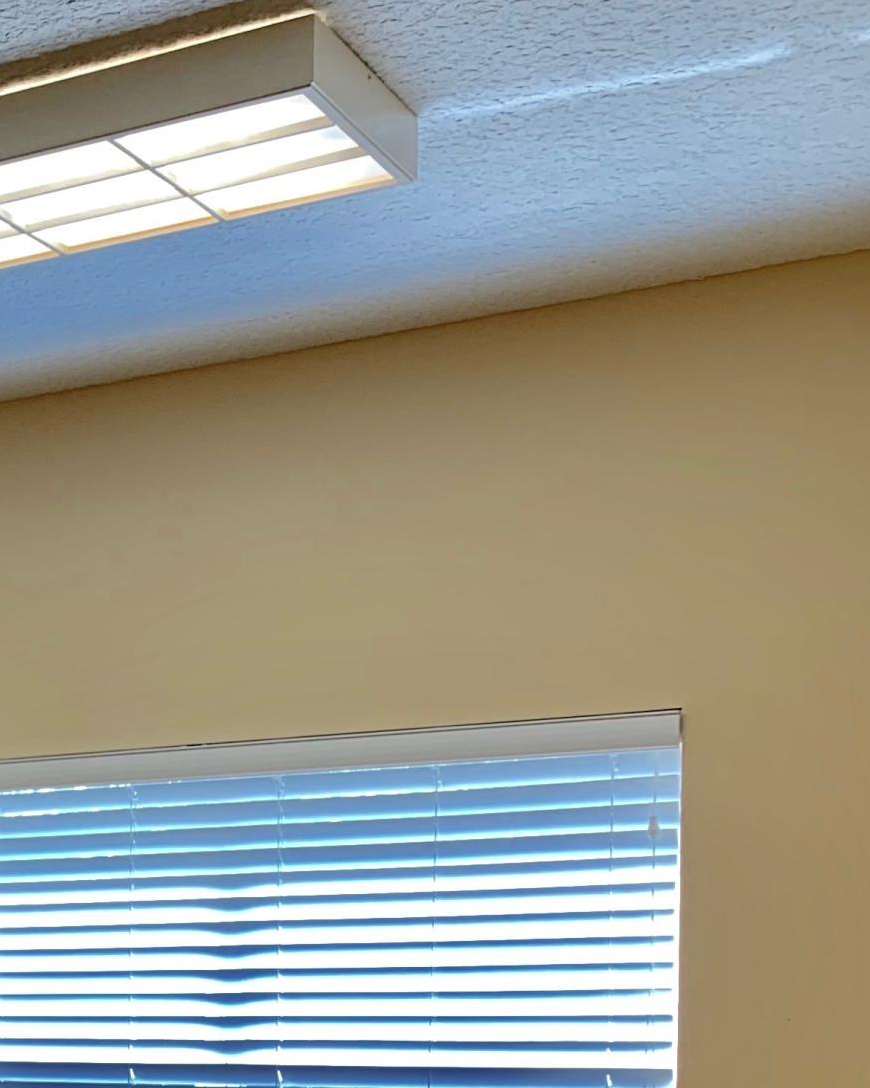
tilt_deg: -1.8
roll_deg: -0.8
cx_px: -485
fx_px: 2254
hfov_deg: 18.9
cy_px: 1092
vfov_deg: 25.8
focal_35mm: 70
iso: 32
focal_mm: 4.25
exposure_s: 1/120
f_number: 1.8
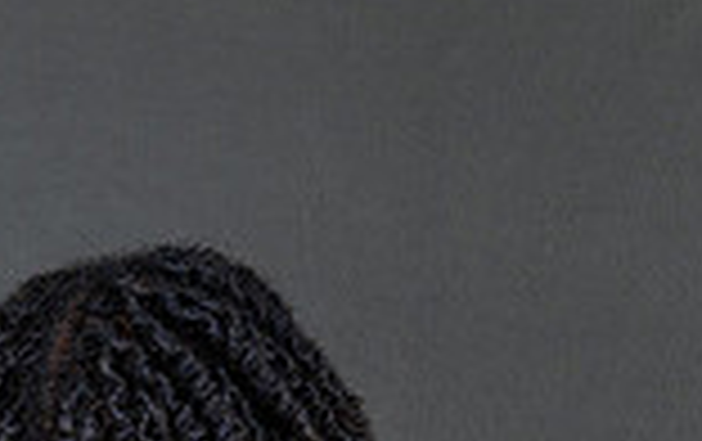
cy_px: 764
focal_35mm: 288
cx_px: 239
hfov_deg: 7.3
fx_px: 5518
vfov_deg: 4.5
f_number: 8
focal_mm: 48
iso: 100
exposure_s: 1/200
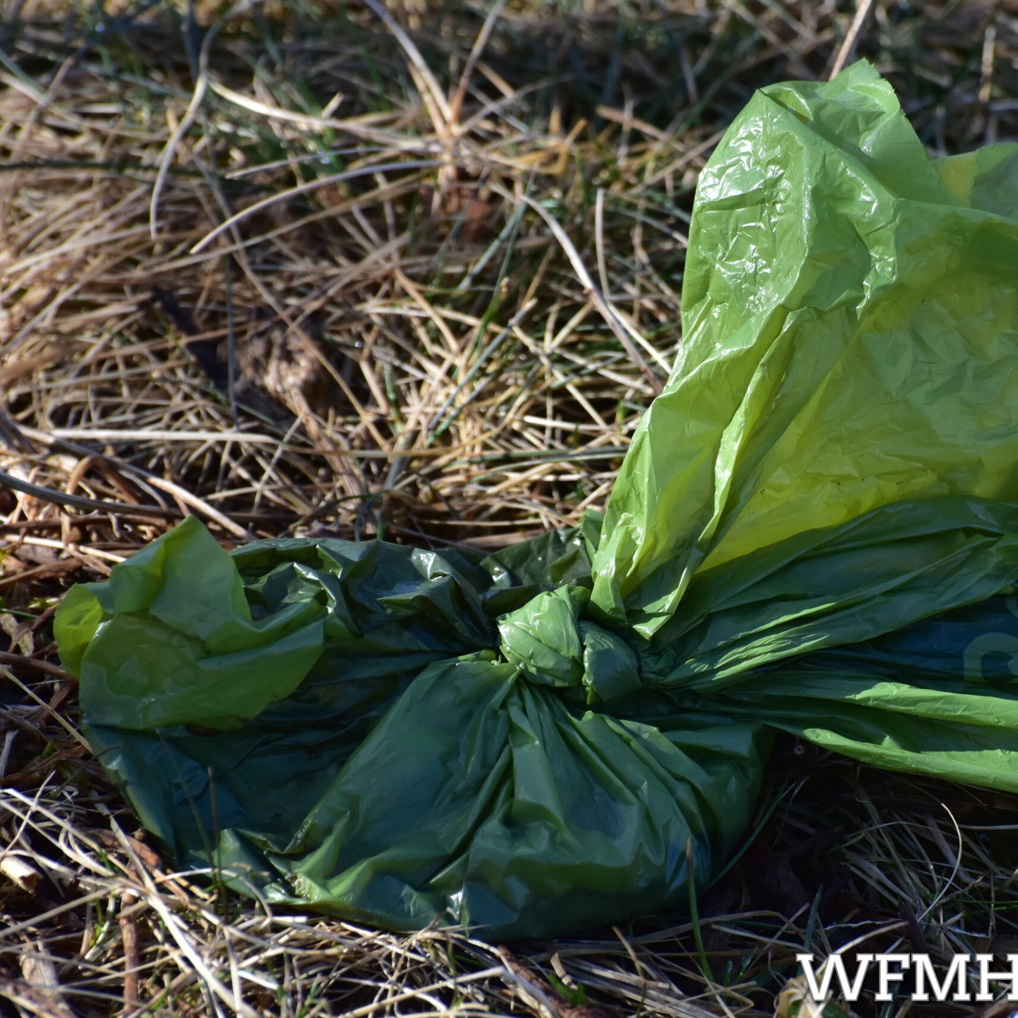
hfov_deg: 4.4
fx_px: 13375
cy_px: 509
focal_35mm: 402
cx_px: 725
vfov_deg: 4.4
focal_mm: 210
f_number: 8
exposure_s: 1/500
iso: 500
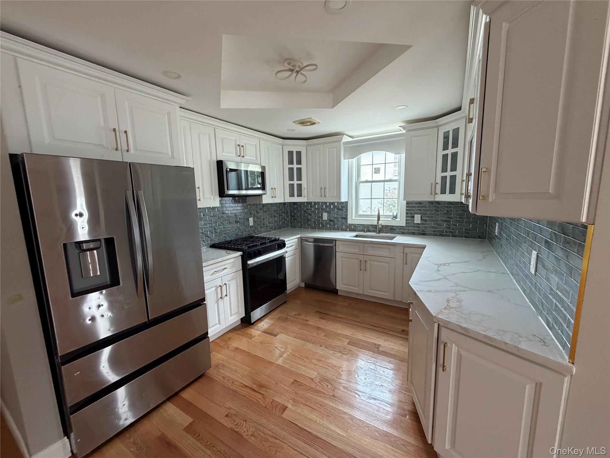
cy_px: 229
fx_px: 247
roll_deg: +1.9
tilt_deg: -6.7
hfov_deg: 102.1
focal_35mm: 14
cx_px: 305
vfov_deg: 85.7
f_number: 2.2
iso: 320
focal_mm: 2.22
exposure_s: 1/65
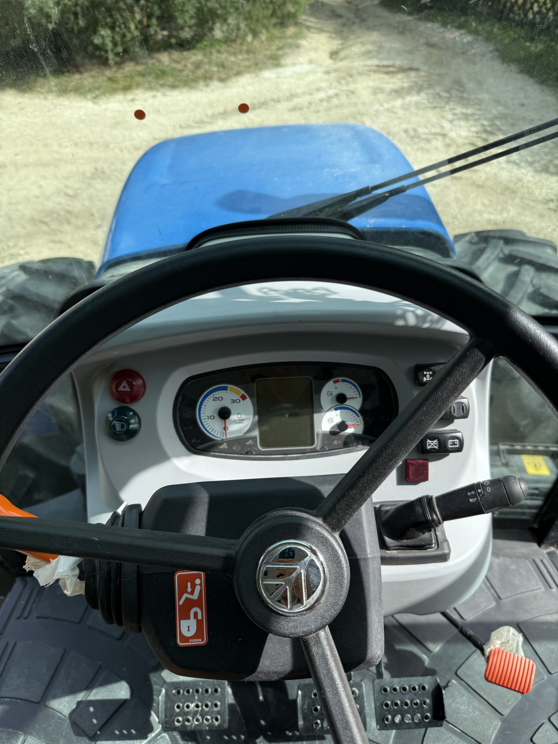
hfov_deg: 56.8
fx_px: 516
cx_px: 279
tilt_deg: -46.0
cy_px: 372
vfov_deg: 71.6
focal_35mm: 24
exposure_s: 1/1949
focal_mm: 6.76
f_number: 1.78
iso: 80
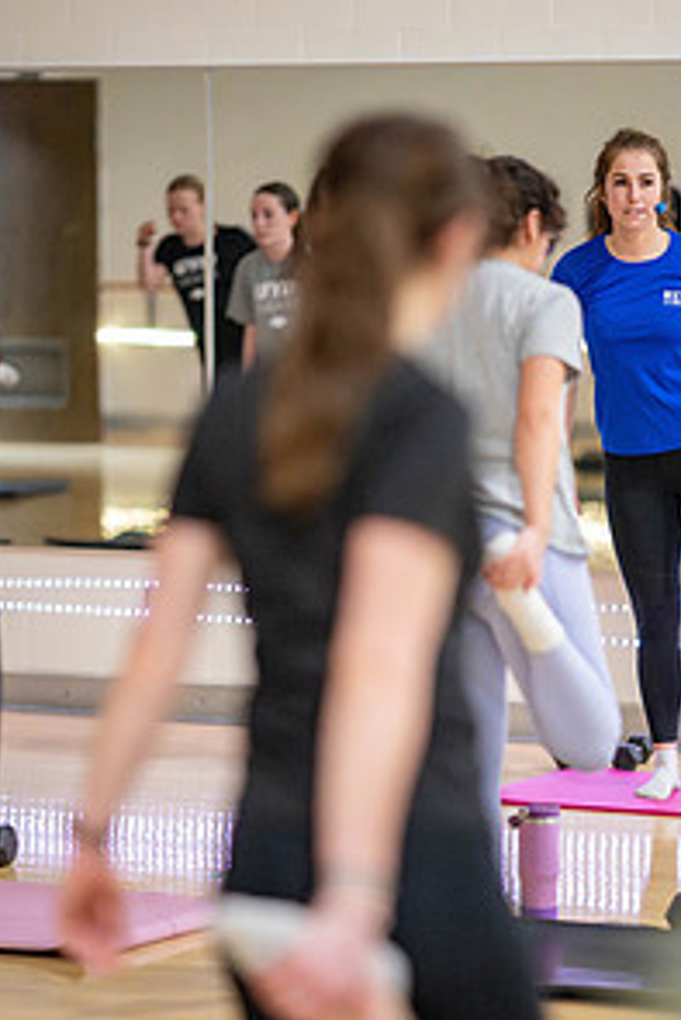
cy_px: 581
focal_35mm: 160
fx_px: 4534
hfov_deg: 8.6
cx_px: 474
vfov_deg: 12.8
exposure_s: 1/400
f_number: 1.4
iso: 8000
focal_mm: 105
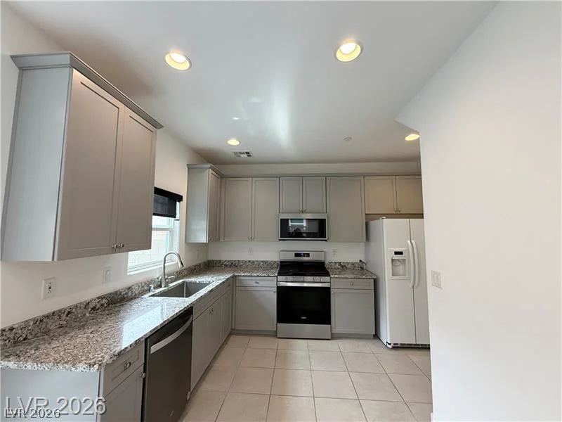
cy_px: 211
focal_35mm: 14
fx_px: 227
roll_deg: -0.6
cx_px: 281
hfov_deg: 102.1
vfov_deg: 85.7
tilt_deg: +5.0
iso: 160
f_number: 2.2
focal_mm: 2.22
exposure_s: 1/120
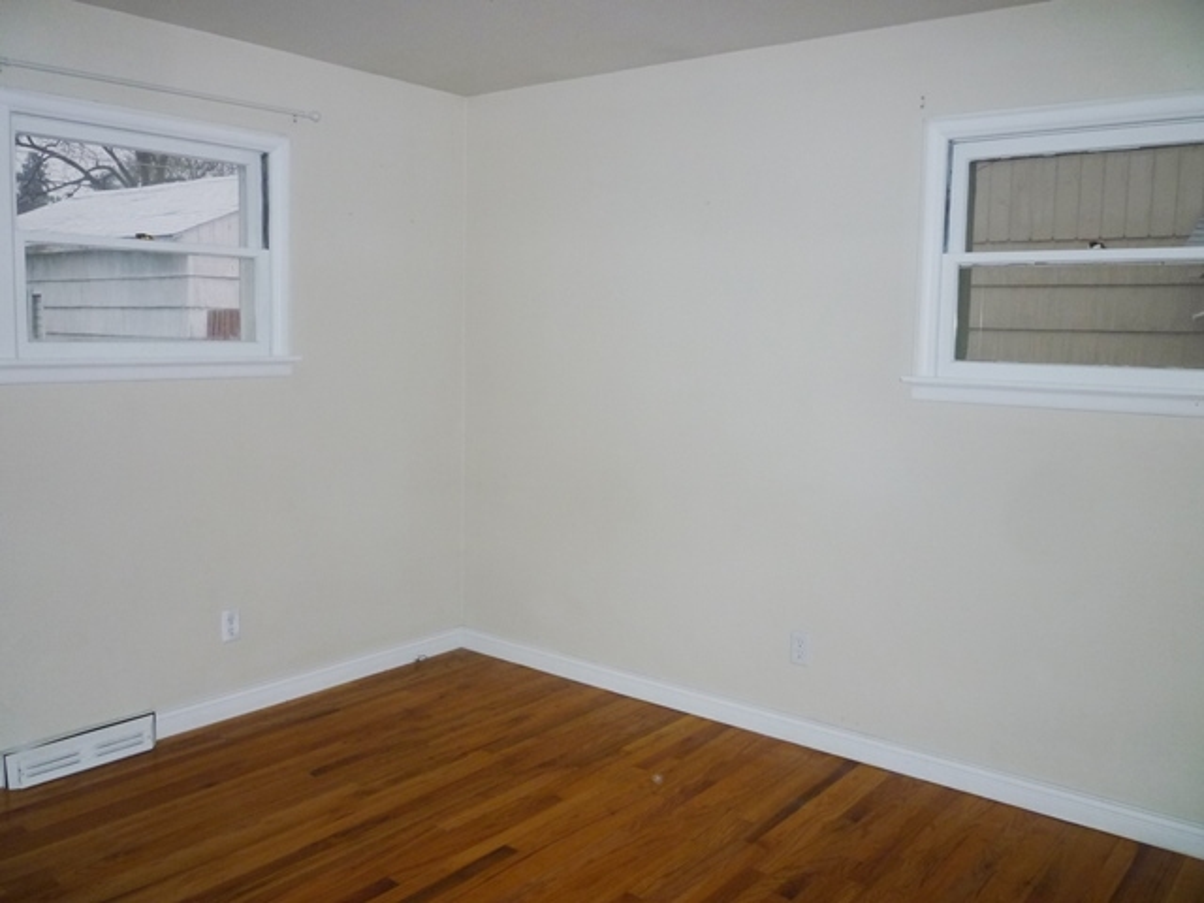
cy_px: 452
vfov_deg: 48.2
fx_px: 1009
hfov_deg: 61.7
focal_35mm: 29
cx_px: 602
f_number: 3.3
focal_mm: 5.2
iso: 160
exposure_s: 1/125
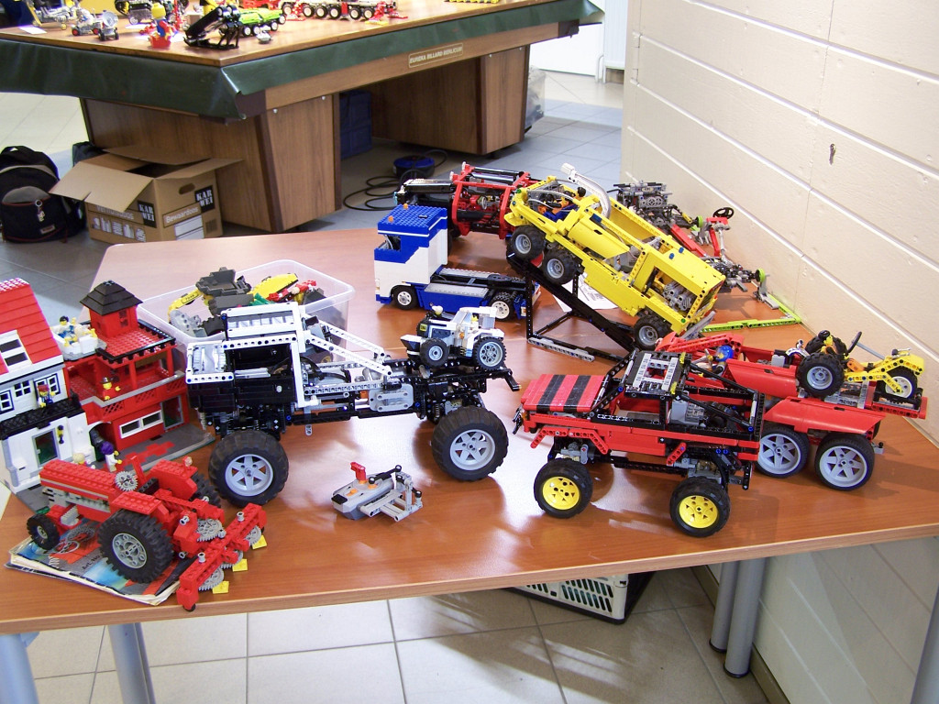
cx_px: 470
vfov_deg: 37.7
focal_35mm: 38
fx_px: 1031
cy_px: 352
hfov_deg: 49.0
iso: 80
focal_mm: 6.3
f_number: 2.8
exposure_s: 1/2
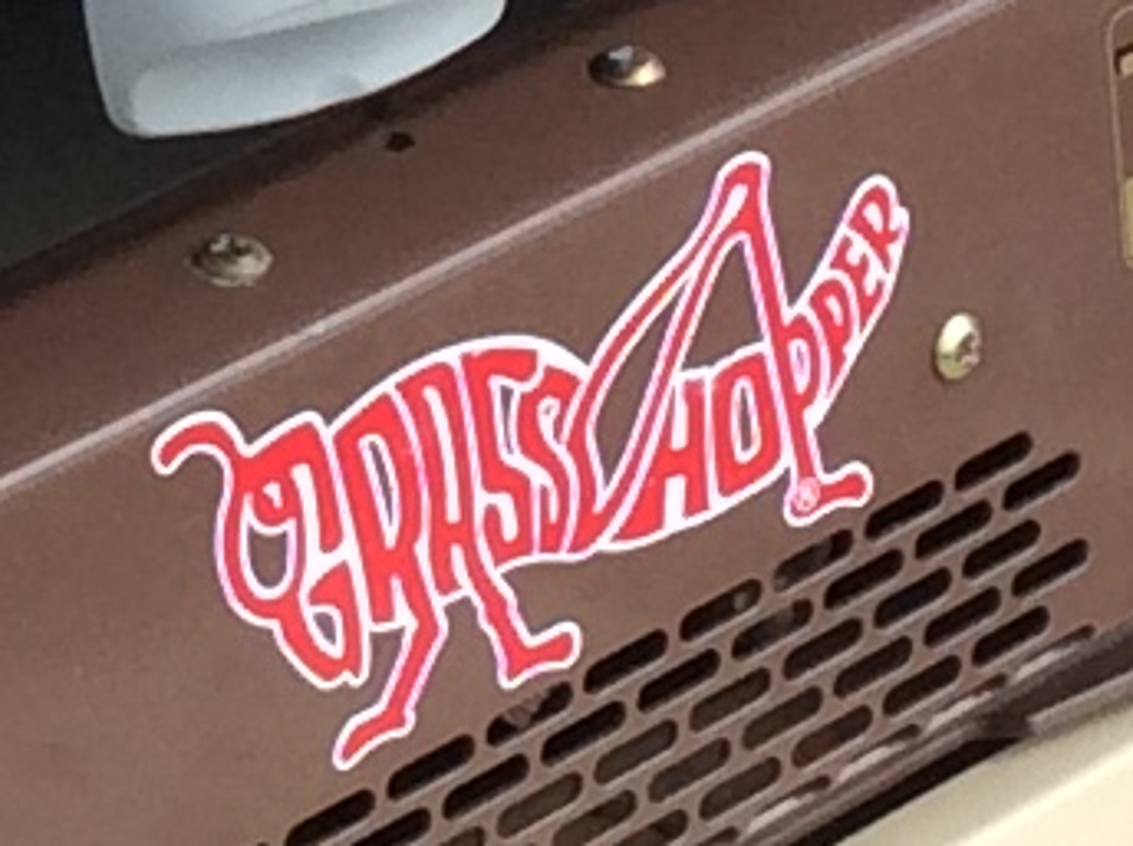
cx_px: -138
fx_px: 7877
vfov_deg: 6.1
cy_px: -277
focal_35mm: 241
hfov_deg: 8.2
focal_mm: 3.3
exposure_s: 1/805
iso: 32
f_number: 2.4
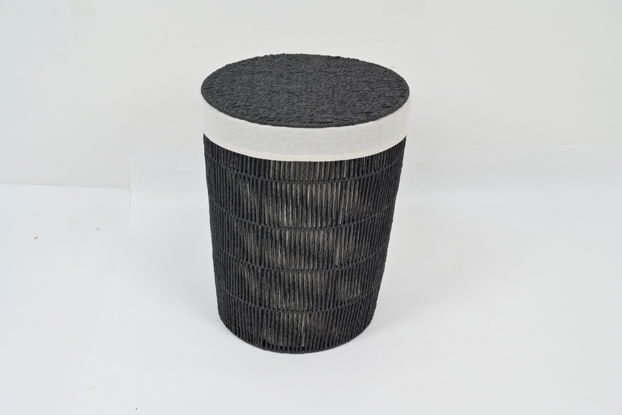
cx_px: 311
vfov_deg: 29.9
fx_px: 777
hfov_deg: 43.6
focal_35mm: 45
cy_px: 208
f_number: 8
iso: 640
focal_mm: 45
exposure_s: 1/60
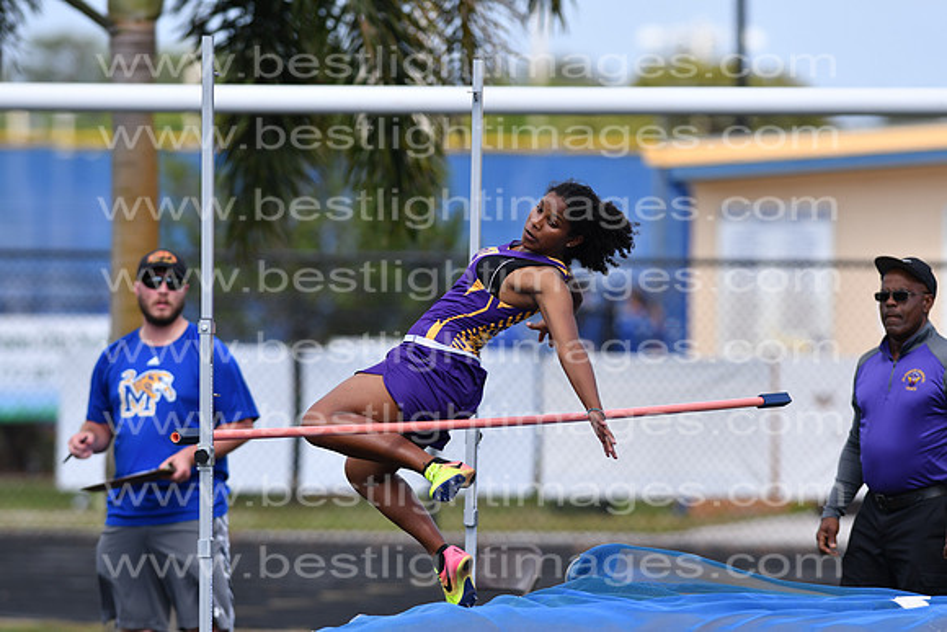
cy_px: 316
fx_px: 11840
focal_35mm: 450
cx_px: 474
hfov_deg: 4.6
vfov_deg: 3.1
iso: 200
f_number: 4
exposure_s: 1/2000
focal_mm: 300
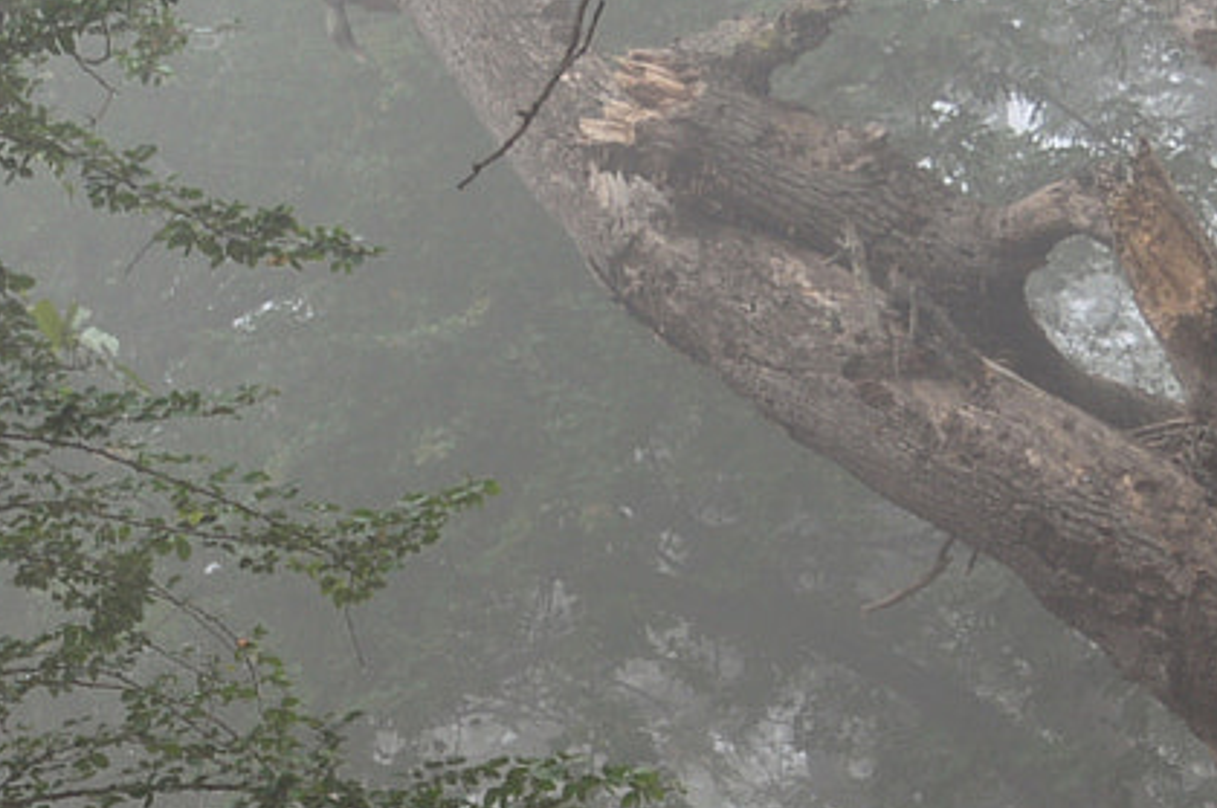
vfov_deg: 7.5
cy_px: 785
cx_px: 49
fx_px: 6179
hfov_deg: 11.2
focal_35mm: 183
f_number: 5.6
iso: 100
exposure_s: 1/30
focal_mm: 32
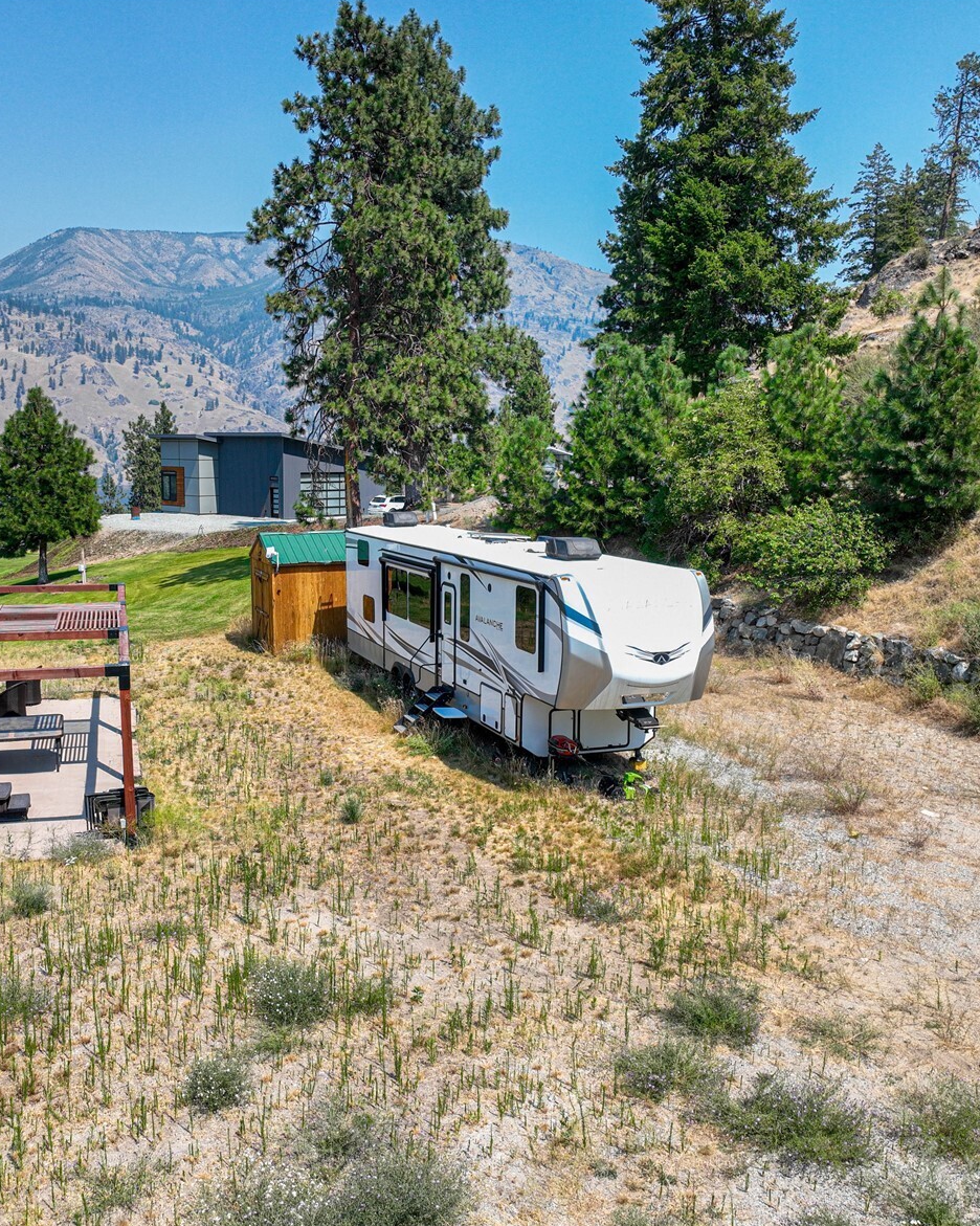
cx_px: 410
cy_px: 619
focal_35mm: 32
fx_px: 1161
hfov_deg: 45.6
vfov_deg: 55.7
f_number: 2.8
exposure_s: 1/1250
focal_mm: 12.29
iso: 100
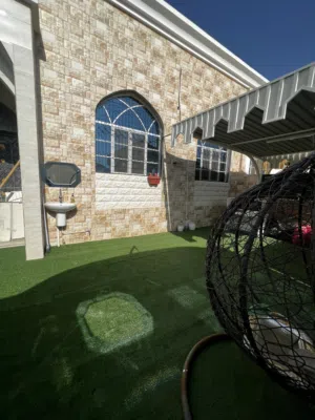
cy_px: 210
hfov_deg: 89.9
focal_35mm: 13
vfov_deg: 106.2
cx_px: 158
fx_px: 158
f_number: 1.8
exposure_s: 1/3125
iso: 32
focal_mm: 1.57
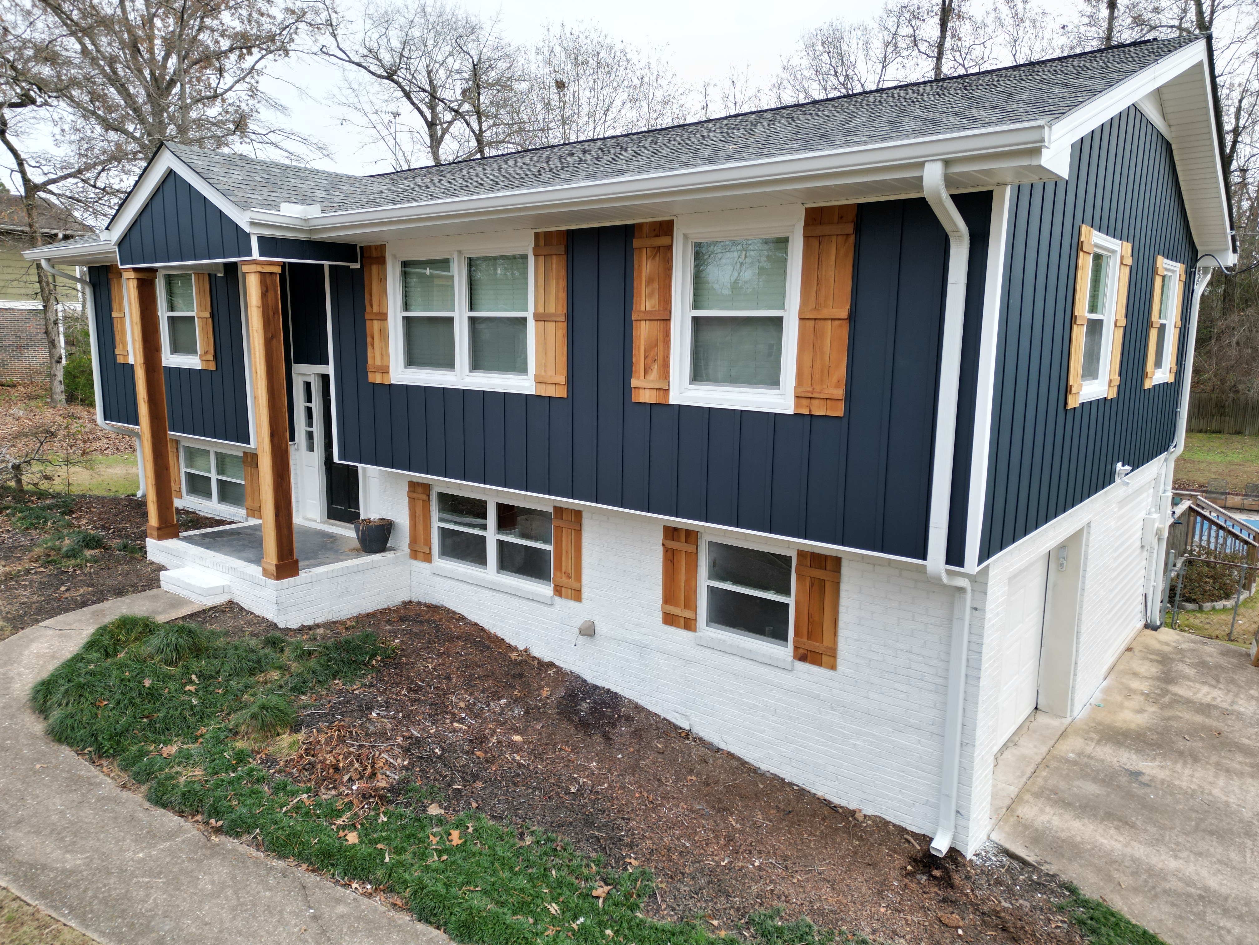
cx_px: 630
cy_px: 472
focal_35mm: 24
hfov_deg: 71.6
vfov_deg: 56.8
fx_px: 873
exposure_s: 1/1000
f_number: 1.7
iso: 130
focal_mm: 6.72
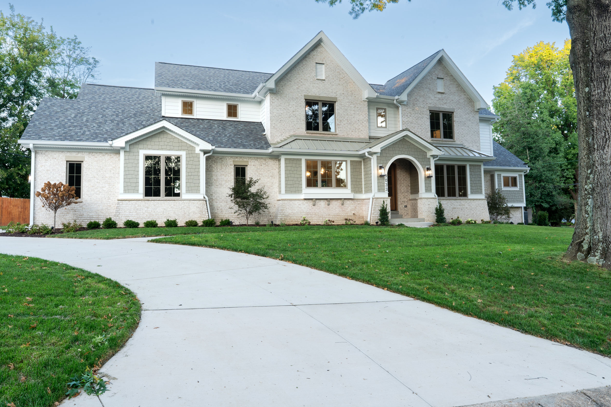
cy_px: 190
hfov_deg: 71.5
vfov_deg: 51.3
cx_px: 316
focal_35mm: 25
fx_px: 424
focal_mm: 21
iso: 100
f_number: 18
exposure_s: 1/5
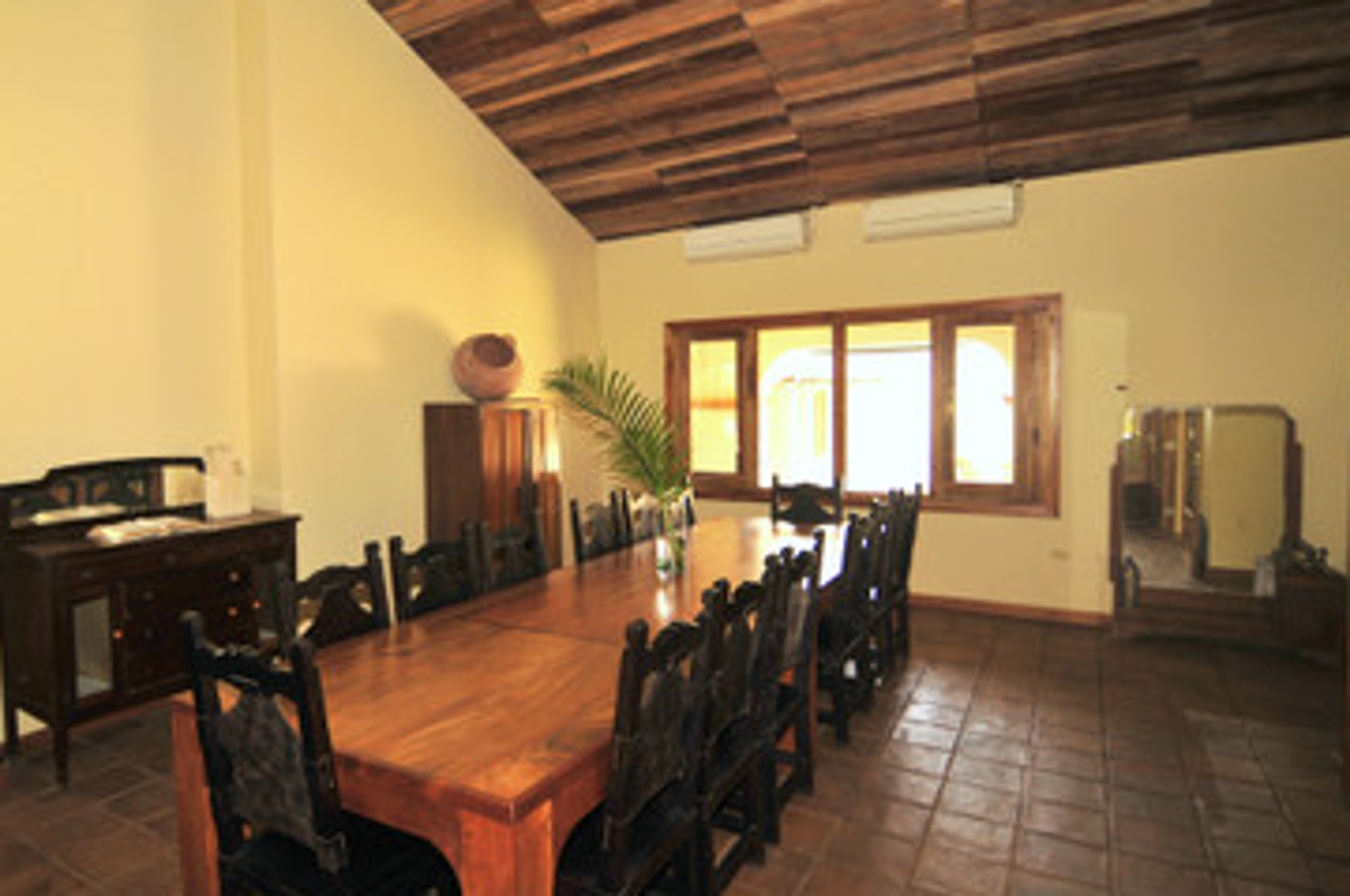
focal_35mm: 21
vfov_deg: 60.2
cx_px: 555
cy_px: 418
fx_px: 772
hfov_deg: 81.5
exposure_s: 1/200
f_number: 2.8
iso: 400
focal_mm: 11
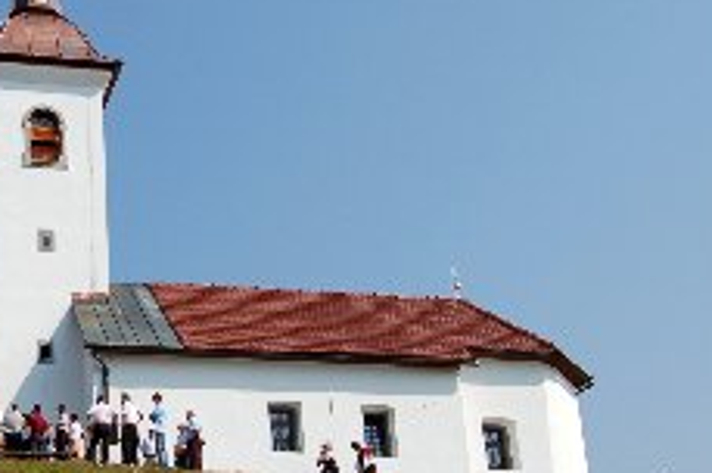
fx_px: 1501
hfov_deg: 25.7
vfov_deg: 17.9
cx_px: 51
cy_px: 191
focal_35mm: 76
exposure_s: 1/640
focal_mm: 26
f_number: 8
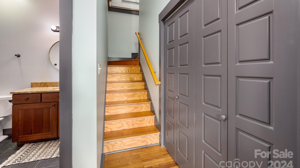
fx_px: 119
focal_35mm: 15
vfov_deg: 70.3
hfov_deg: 103.0
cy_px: 76
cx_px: 151
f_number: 8
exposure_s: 1/60
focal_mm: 14
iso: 200
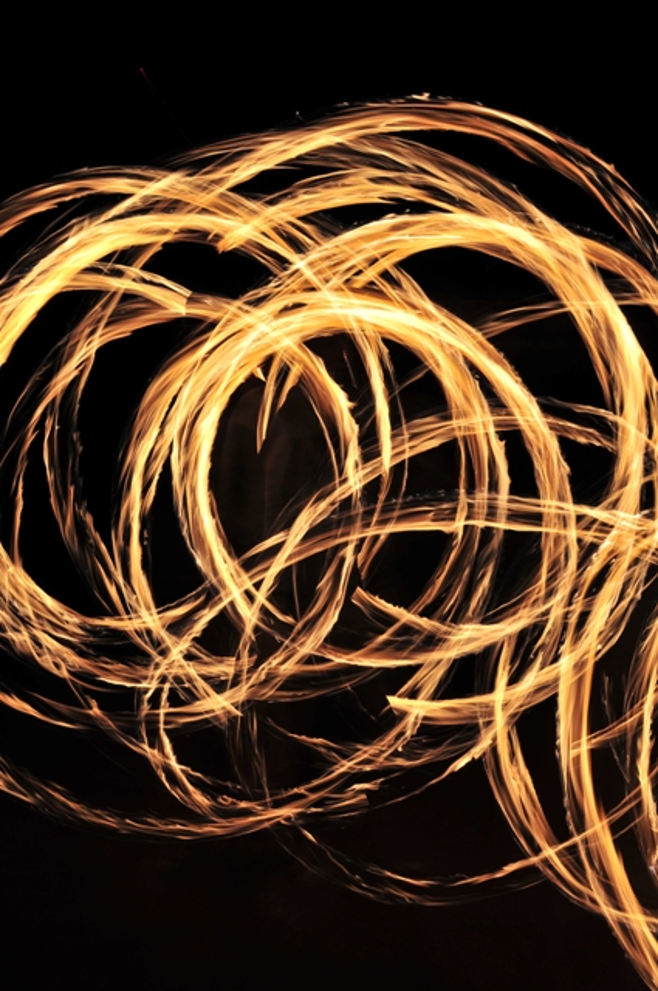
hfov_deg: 25.7
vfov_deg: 37.9
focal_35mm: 52
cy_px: 496
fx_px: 1443
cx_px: 329
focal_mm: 35
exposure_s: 4
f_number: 8
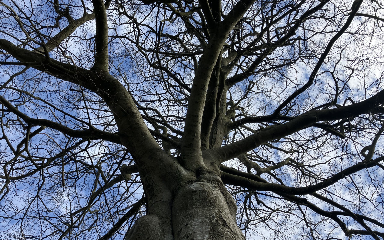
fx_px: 314
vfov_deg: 41.8
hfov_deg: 62.9
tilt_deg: +82.8
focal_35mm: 30
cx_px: 190
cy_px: 132
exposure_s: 1/1215
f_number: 1.8
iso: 32
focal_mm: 3.99
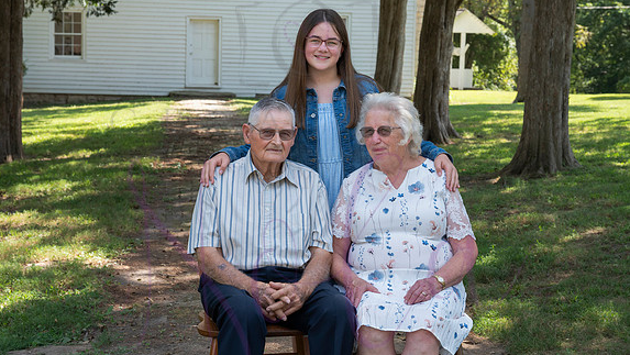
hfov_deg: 29.7
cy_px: 175
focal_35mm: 71
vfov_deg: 17.0
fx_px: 1187
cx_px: 312
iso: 400
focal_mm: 67
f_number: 8
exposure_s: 1/160
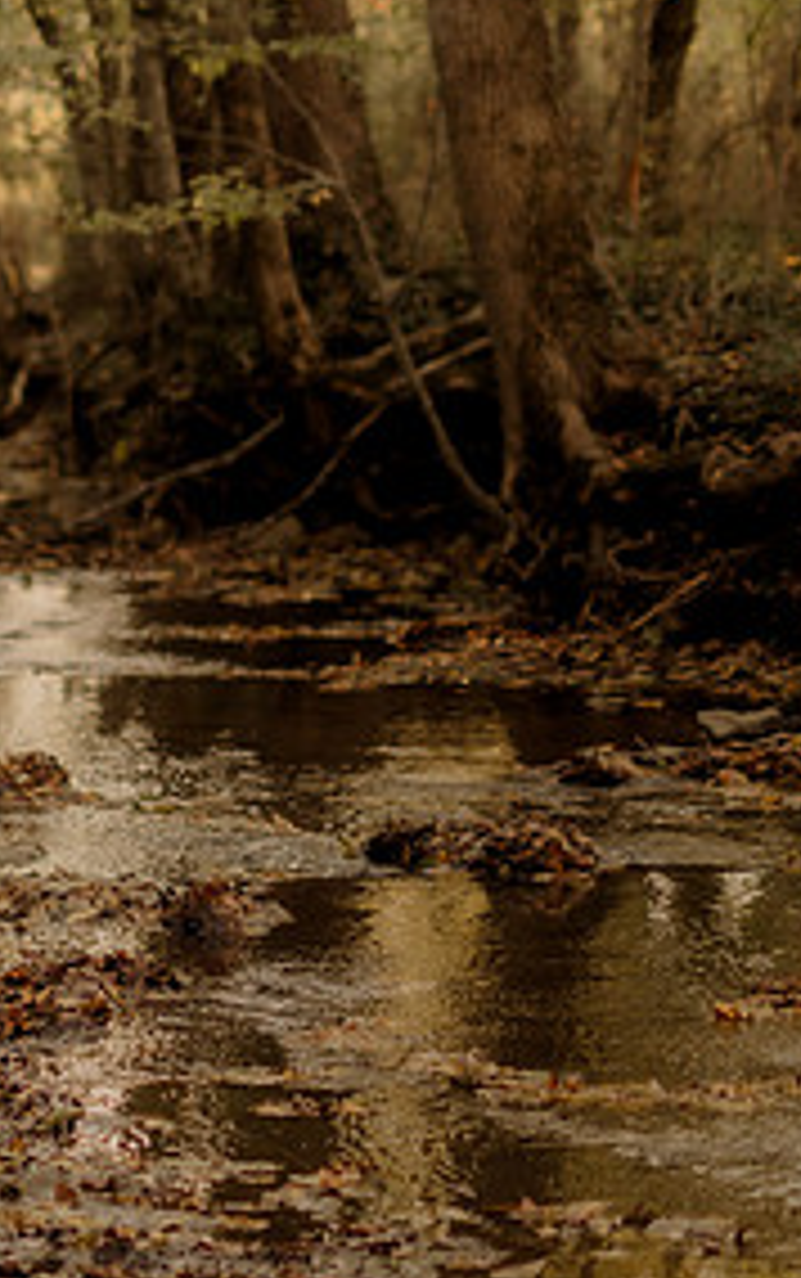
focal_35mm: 156
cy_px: 554
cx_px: -428
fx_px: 5438
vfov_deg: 13.4
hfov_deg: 8.2
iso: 200
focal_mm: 50
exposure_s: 1/400
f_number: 1.4
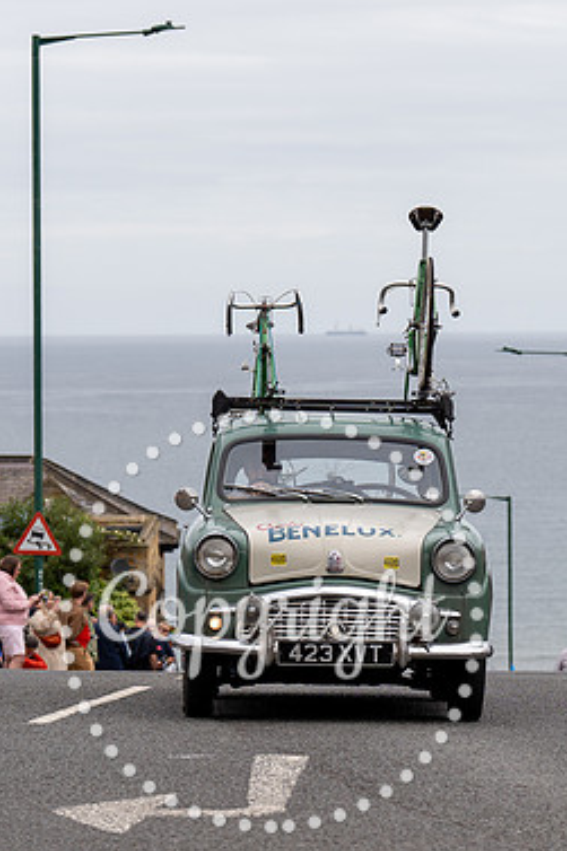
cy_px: 458
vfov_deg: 12.2
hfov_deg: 8.1
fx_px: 3996
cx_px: 342
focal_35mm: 169
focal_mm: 89
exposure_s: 1/640
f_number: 4.5
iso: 160
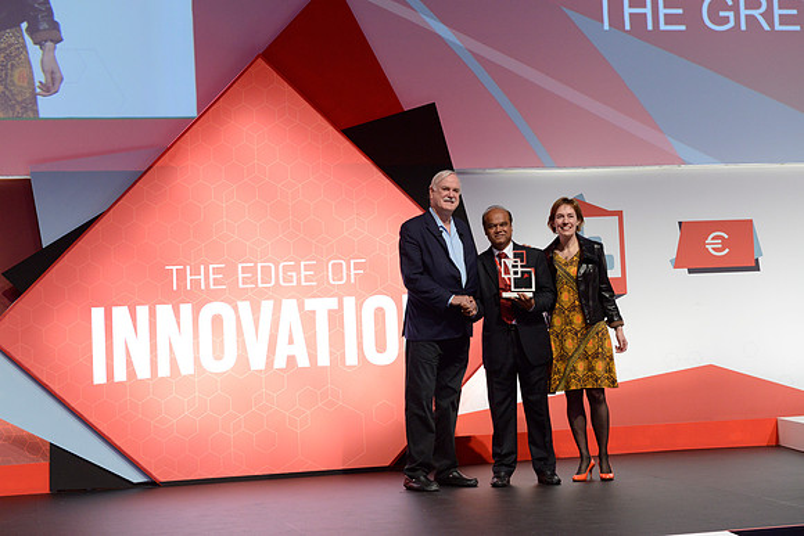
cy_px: 268
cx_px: 402
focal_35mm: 70
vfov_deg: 19.5
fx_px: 1564
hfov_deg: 28.8
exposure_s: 1/125
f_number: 8
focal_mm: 70
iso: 2500
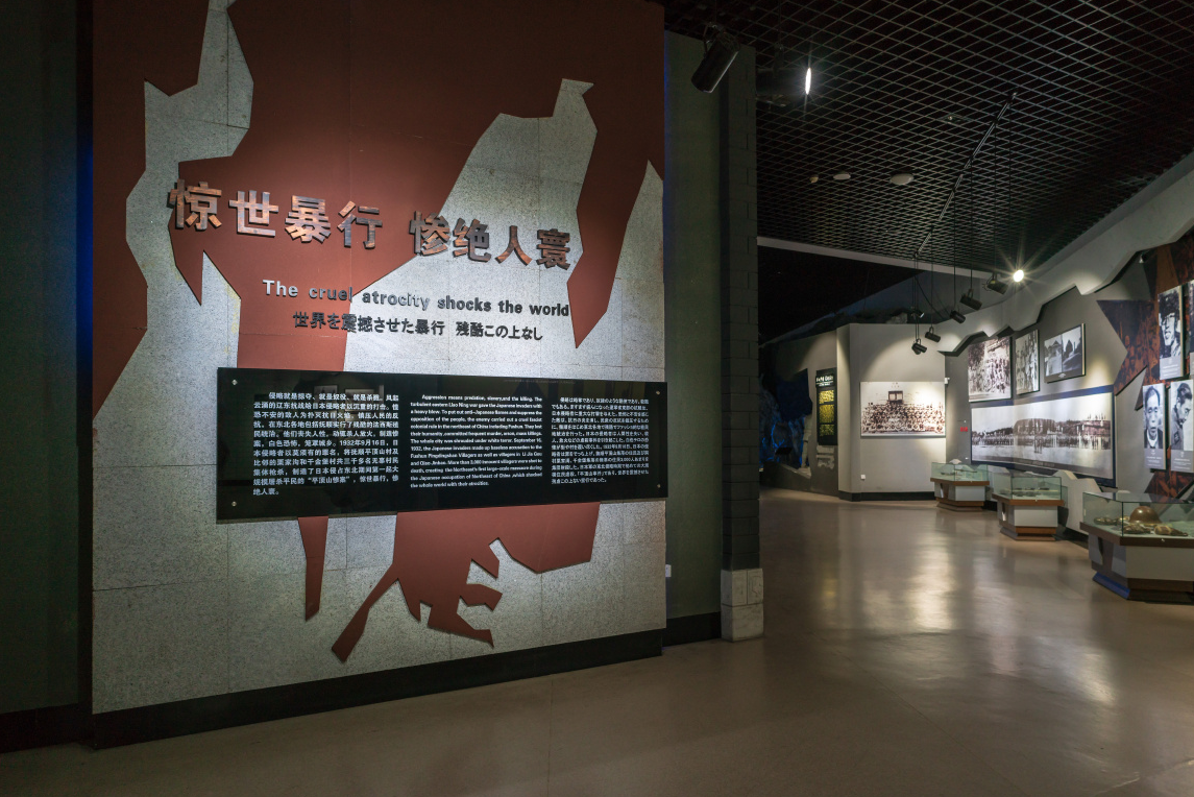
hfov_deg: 78.6
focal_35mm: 22
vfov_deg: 57.2
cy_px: 385
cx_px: 599
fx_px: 730
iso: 400
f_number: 3.5
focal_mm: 21
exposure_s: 1/20
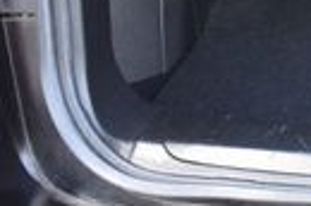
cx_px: 612
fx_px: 1146
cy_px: -158
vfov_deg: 9.8
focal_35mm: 133
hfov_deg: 13.4
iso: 400
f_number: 8
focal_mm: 18
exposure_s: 1/50
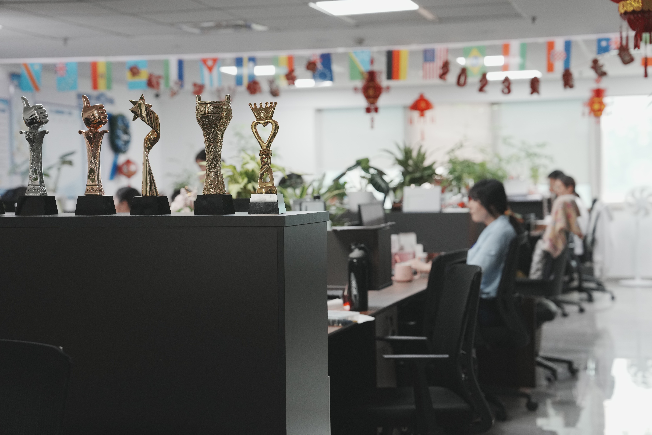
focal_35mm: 70
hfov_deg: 28.8
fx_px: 1268
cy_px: 218
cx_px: 326
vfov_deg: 19.5
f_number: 4
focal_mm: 70
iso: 1000
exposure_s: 1/125
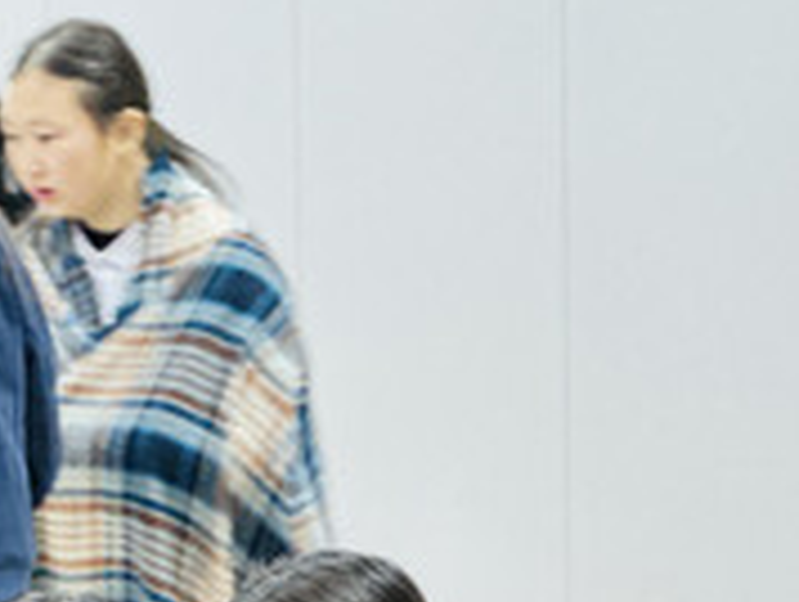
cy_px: 425
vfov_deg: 6.9
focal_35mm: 216
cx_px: -211
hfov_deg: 9.0
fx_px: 4992
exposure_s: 1/33
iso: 400
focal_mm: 9
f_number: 2.8
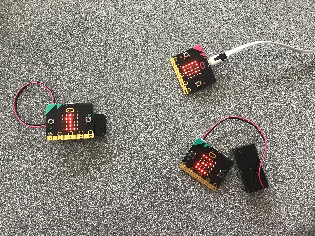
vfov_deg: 45.4
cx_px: 158
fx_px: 282
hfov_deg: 58.4
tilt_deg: -79.4
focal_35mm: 31
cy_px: 118
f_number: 2.4
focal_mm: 3.3
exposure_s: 1/33
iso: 100
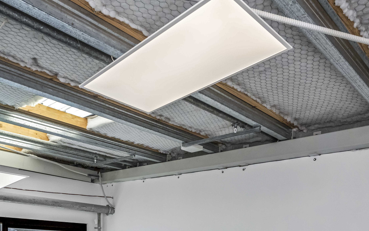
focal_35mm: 33
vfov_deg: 32.6
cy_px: 265
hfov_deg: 57.9
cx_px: 184
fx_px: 333
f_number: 5.6
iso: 640
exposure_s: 1/1600
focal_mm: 14.5
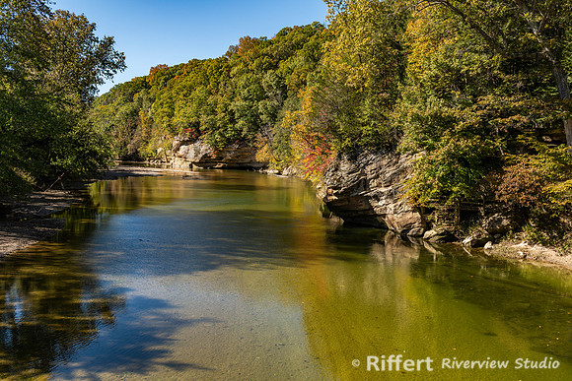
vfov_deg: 41.1
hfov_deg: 58.7
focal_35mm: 32
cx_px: 286
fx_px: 509
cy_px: 190
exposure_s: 1/200
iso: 140
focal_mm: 32
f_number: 8
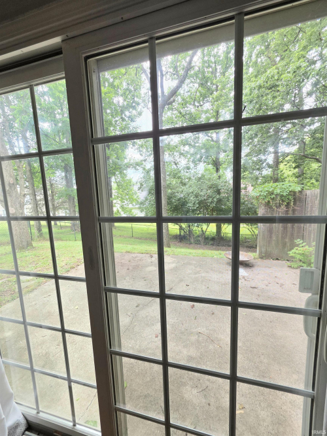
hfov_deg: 89.9
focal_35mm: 13
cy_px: 218
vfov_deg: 106.2
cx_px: 164
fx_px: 164
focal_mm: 2.2
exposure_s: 1/120
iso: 80
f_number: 1.9
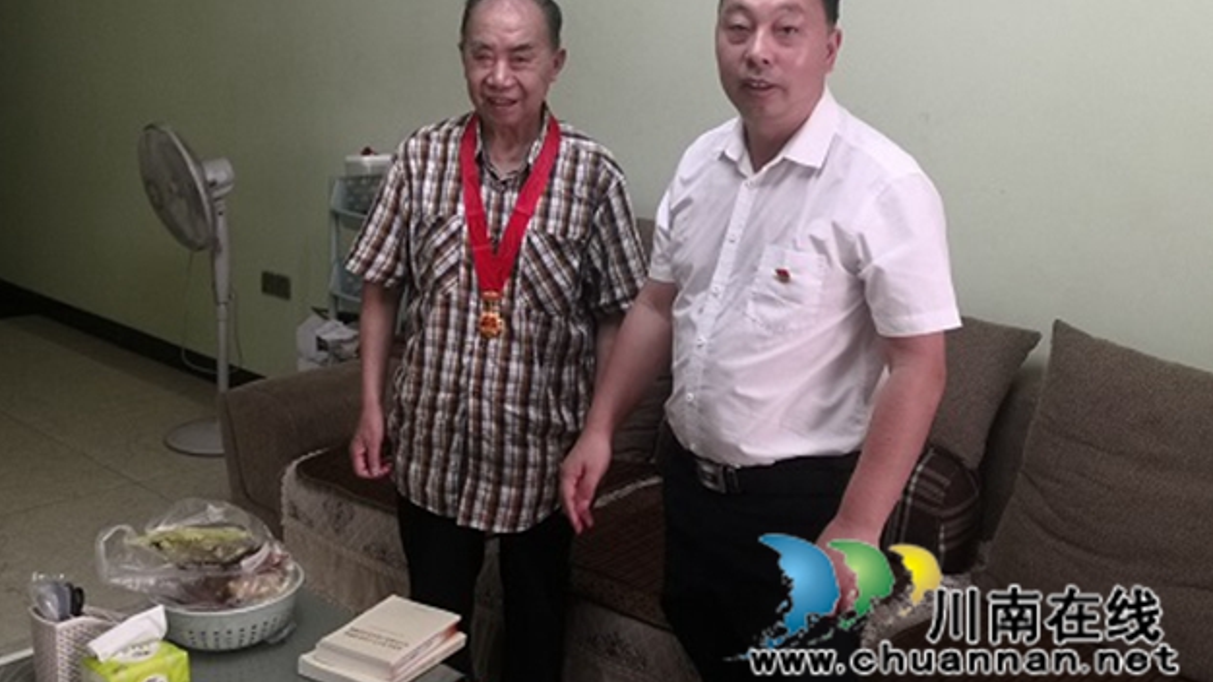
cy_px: 264
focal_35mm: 39
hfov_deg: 51.6
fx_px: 1254
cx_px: 599
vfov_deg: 30.3
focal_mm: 3.95
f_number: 1.6
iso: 250
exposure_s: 1/33.3
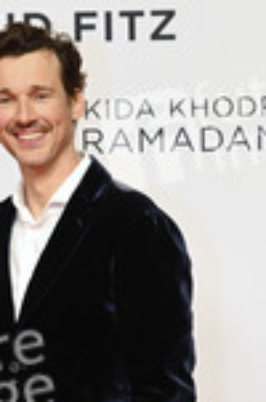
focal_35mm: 170
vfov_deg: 11.8
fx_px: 1893
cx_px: -5
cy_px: 527
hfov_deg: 8.0
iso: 640
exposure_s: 1/125
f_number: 5
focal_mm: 64
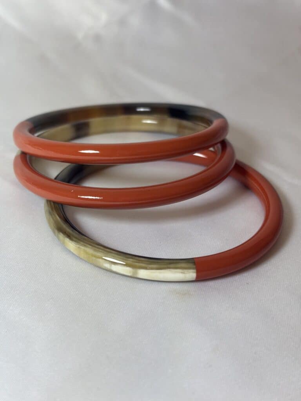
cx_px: 150
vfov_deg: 36.8
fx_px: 603
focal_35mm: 52
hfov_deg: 28.0
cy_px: 200
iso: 25
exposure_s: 1/142
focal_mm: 5.96
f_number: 1.6
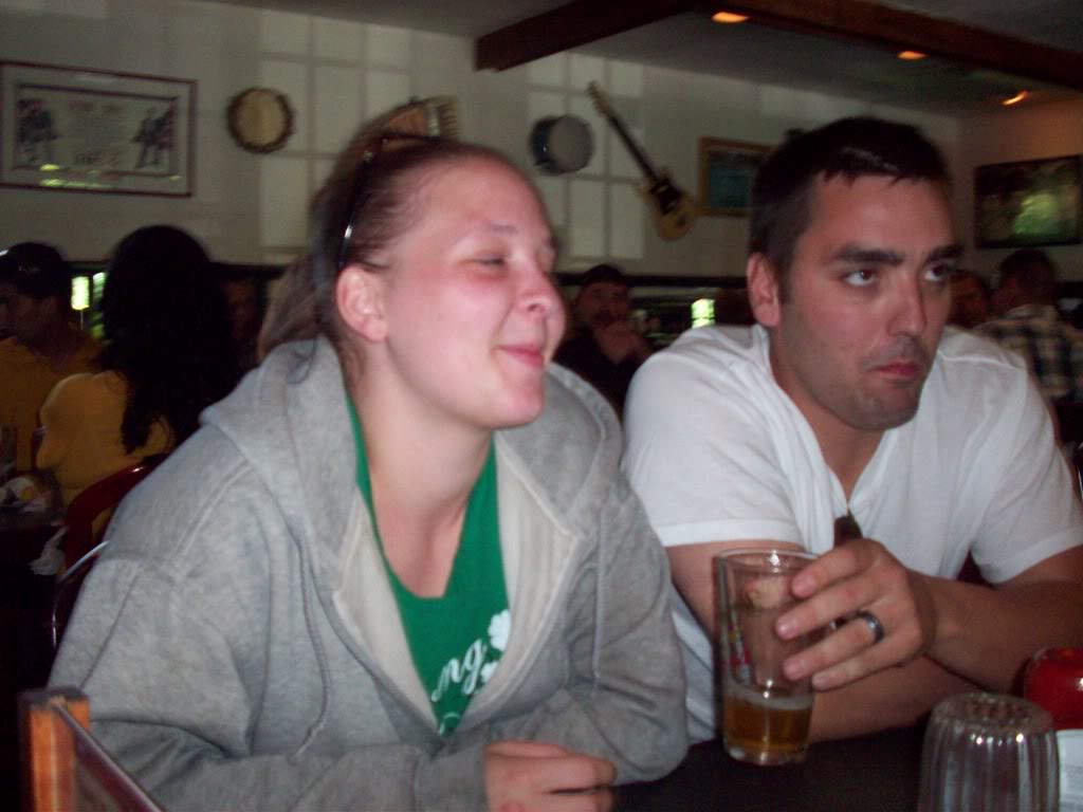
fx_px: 1158
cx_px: 542
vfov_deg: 38.7
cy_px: 406
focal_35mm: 37
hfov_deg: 50.1
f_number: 2.8
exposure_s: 1/45
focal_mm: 6.2
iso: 160
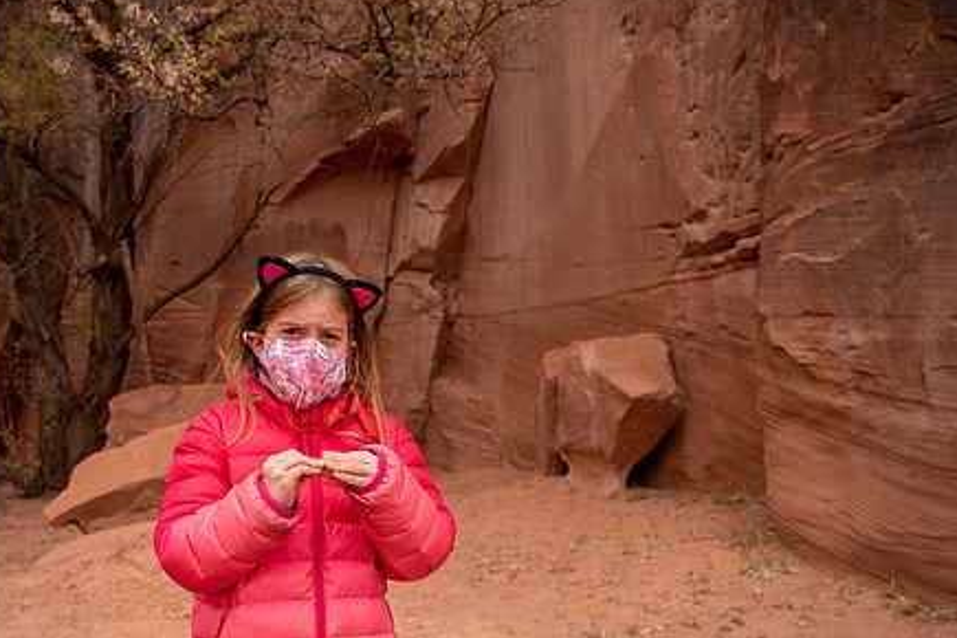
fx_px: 851
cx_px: 363
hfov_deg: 58.0
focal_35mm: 32
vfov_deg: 40.8
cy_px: 396
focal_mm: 24
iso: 400
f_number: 4
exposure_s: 1/1600
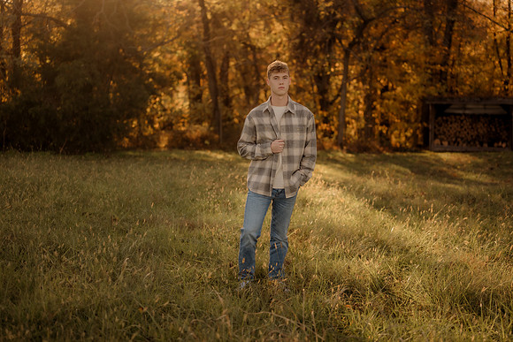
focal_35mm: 55
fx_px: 787
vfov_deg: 24.5
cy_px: 174
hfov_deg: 36.1
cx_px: 260
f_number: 1.8
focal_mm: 50
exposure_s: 1/1250
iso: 250
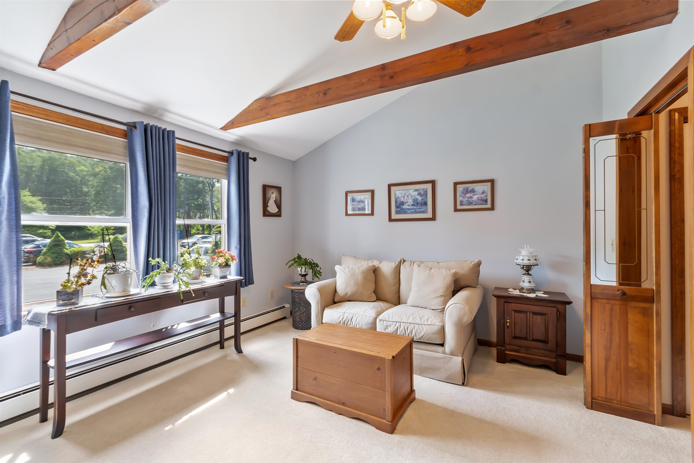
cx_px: 347
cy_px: 232
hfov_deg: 100.4
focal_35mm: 15
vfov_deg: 77.3
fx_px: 289
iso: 320
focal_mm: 10
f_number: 8
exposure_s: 1/3
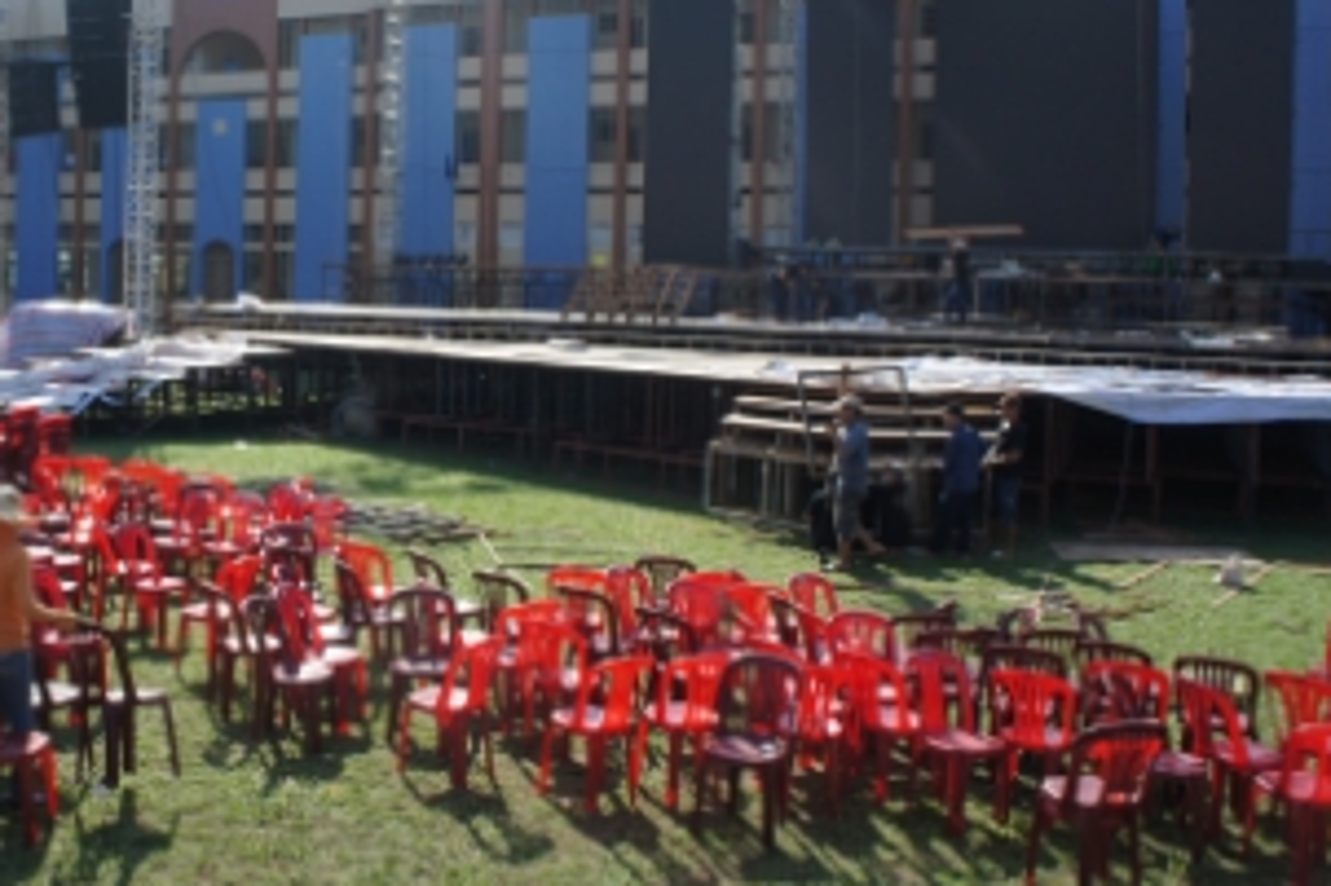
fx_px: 1478
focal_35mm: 40
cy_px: 295
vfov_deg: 33.1
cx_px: 375
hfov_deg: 47.1
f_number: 7.1
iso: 200
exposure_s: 1/320
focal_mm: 18
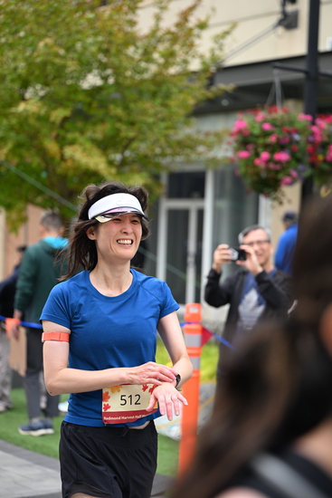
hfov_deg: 17.7
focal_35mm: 77
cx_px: 166
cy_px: 249
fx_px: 1064
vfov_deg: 26.3
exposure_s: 1/2000
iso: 640
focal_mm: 77
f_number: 2.8
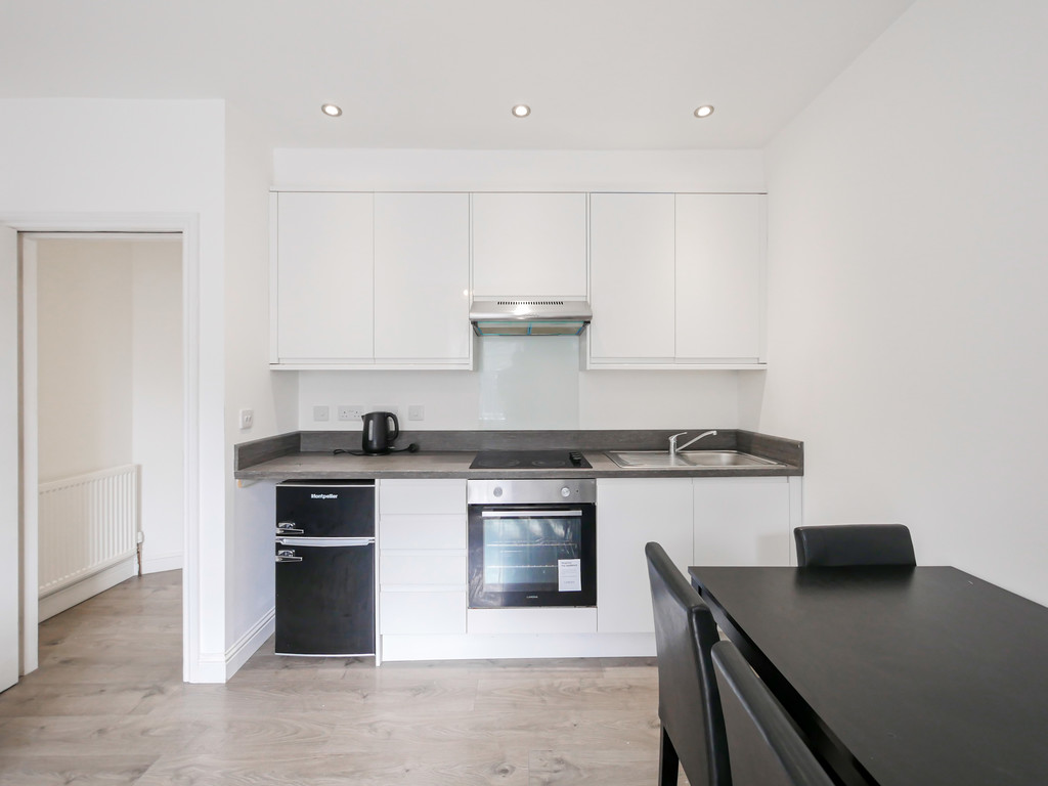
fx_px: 424
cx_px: 524
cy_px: 393
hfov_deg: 102.1
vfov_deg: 85.7
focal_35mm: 14
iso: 800
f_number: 4
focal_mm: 7
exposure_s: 1/60
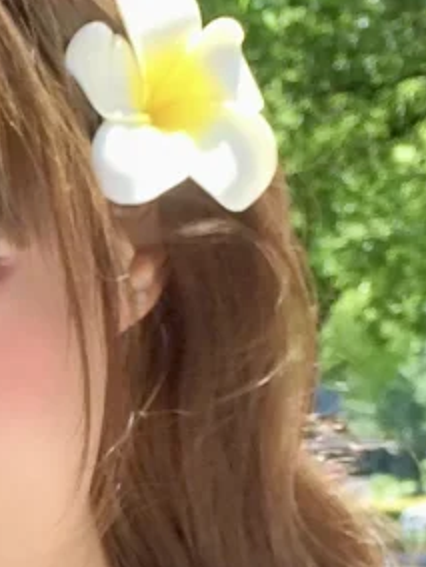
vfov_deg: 13.0
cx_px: -142
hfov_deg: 9.9
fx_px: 2412
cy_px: 731
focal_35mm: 147
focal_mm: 4.15
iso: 32
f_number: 2.2
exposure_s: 1/456
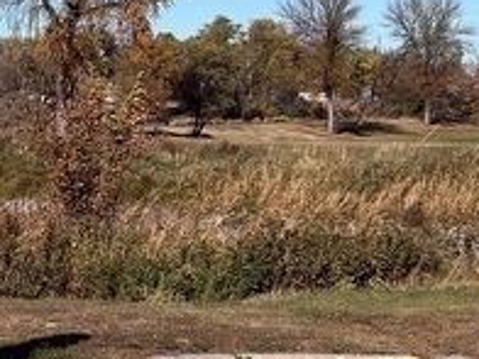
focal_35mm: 106
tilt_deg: +0.0
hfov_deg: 16.9
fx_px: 1467
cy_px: 54
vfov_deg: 13.9
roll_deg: +0.6
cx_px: -235
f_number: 1.5
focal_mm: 5.7
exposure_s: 1/5882
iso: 50
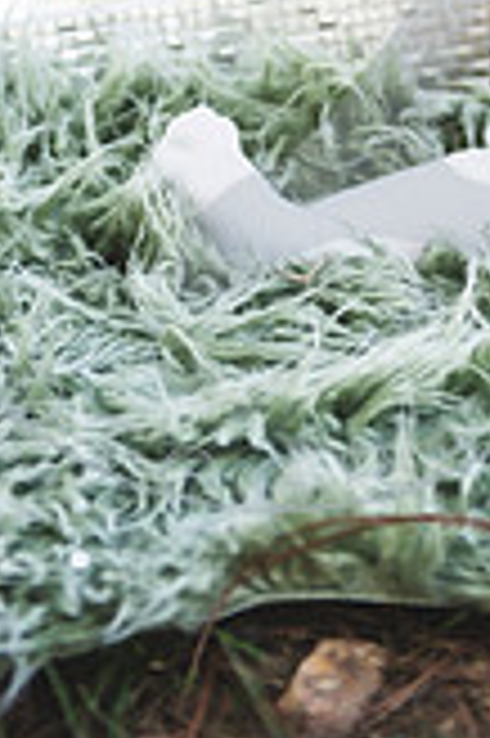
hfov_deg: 8.0
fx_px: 3478
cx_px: 481
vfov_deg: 11.7
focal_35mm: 170
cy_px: -248
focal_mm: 62
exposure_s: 1/400
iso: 200
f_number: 2.8
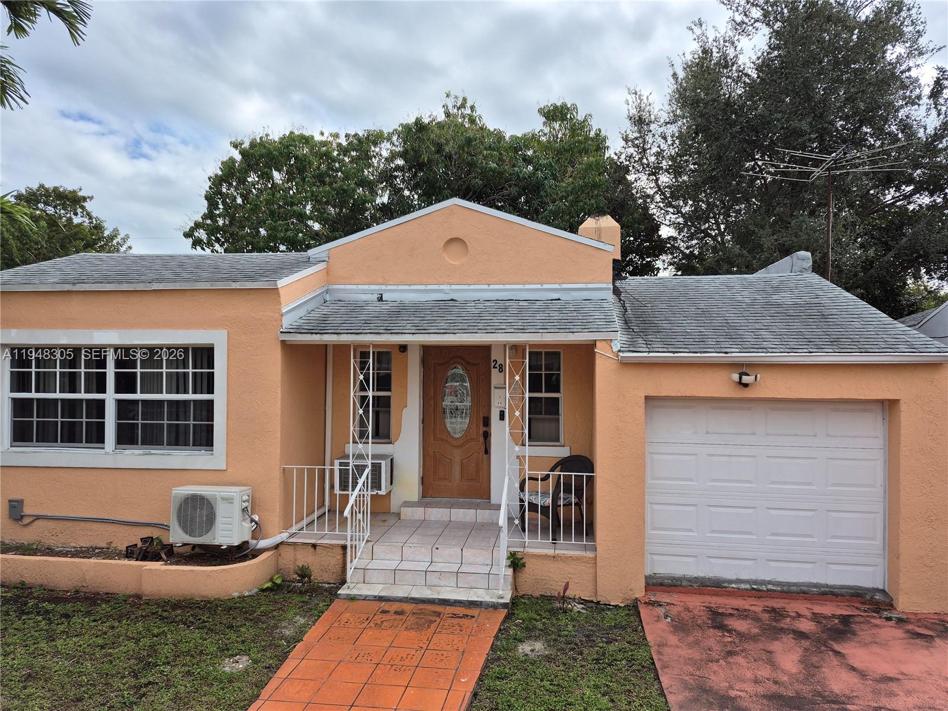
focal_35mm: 23
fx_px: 630
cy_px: 356
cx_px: 474
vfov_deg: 58.9
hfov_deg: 73.9
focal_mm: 5.4
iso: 25
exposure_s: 1/1532
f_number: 1.8
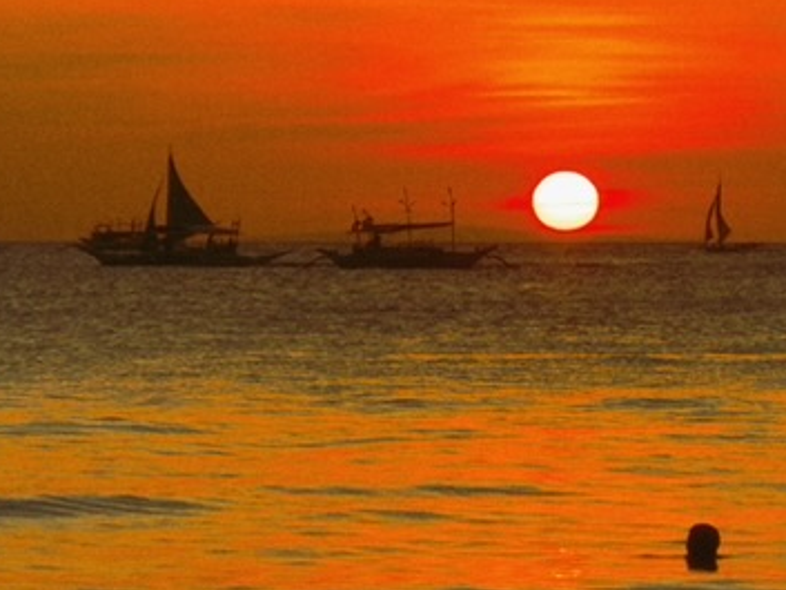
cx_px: 541
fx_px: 6587
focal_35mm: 290
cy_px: -29
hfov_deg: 6.8
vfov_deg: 5.1
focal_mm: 16.89
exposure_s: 1/681
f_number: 2.8
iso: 20
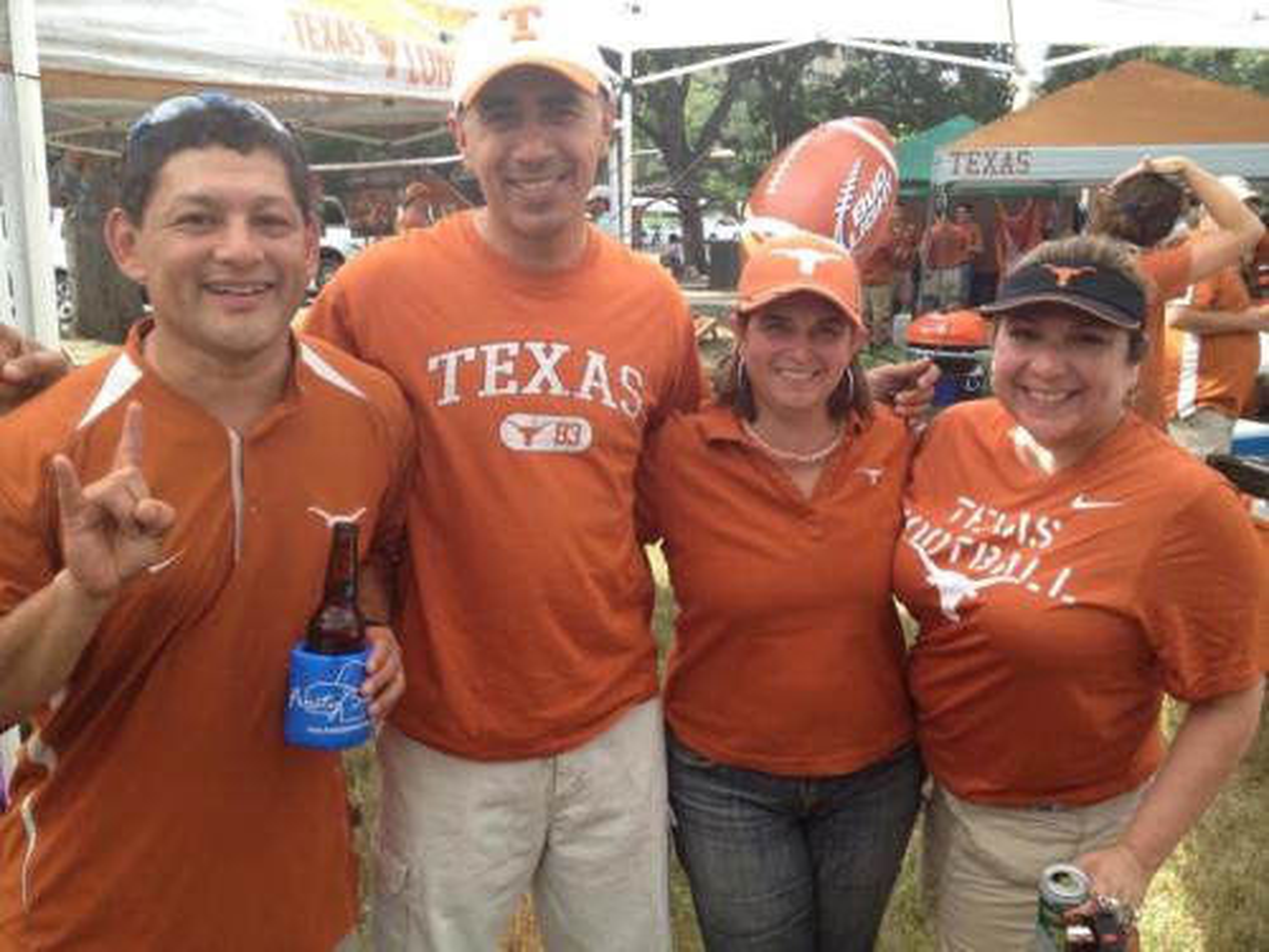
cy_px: 476
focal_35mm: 35
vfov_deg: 40.7
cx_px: 634
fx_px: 1283
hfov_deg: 52.6
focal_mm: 4.28
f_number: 2.4
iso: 64
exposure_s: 1/351
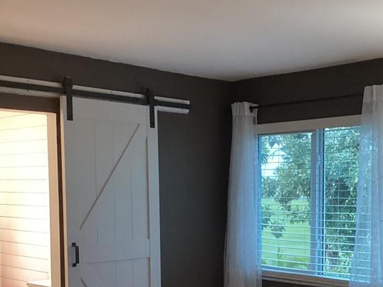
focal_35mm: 59
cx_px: 271
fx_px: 653
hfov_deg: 32.3
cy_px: 234
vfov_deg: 24.4
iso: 320
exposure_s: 1/60
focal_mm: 3.3
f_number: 2.4
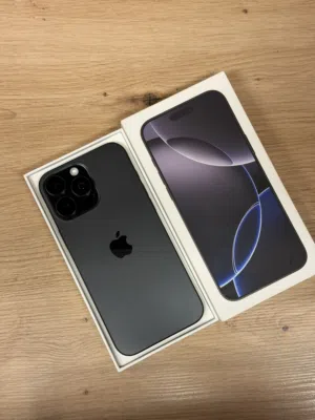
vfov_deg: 39.7
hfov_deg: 30.3
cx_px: 158
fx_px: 582
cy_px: 210
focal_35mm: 48
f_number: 1.78
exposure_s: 1/50
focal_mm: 6.76
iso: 160
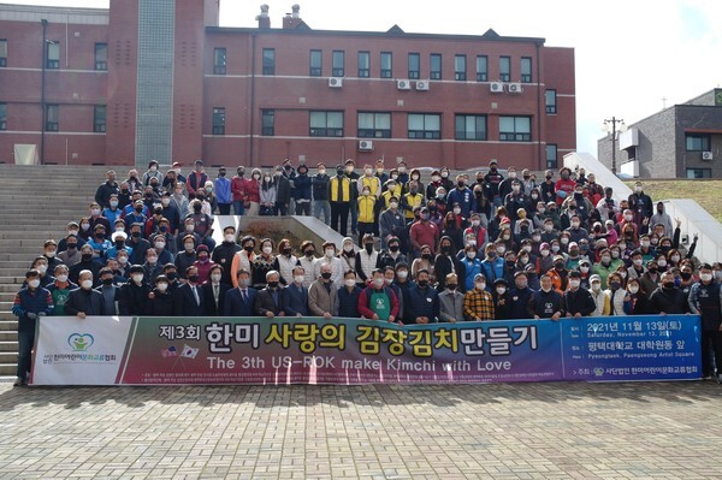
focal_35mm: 36
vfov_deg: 36.8
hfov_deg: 53.2
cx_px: 361
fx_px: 721
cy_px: 240
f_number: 10
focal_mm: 24
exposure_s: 1/50
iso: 100
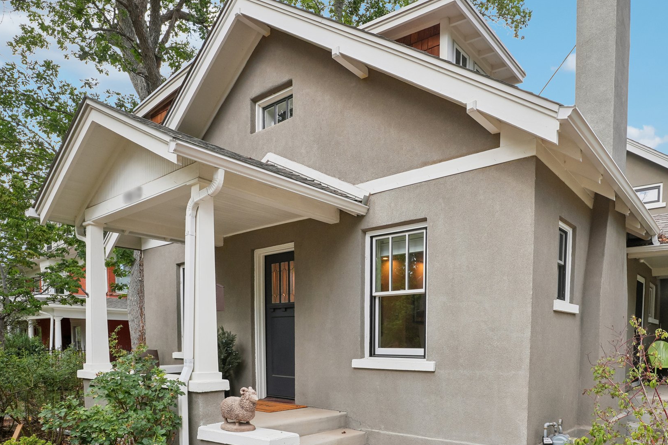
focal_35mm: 21
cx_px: 394
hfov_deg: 81.4
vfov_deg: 60.4
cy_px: 213
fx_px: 383
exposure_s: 1/90
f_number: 8
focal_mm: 11
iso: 100
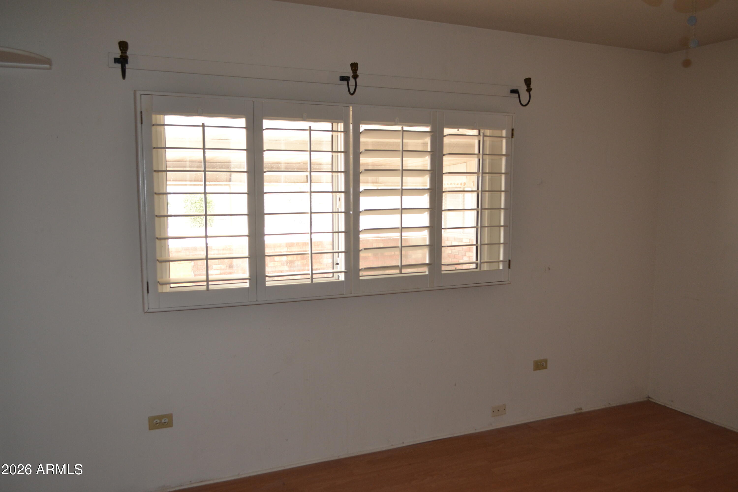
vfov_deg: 43.6
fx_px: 615
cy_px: 246
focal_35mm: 30
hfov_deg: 61.9
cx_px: 369
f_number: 4
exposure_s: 1/80
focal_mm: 20
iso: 400
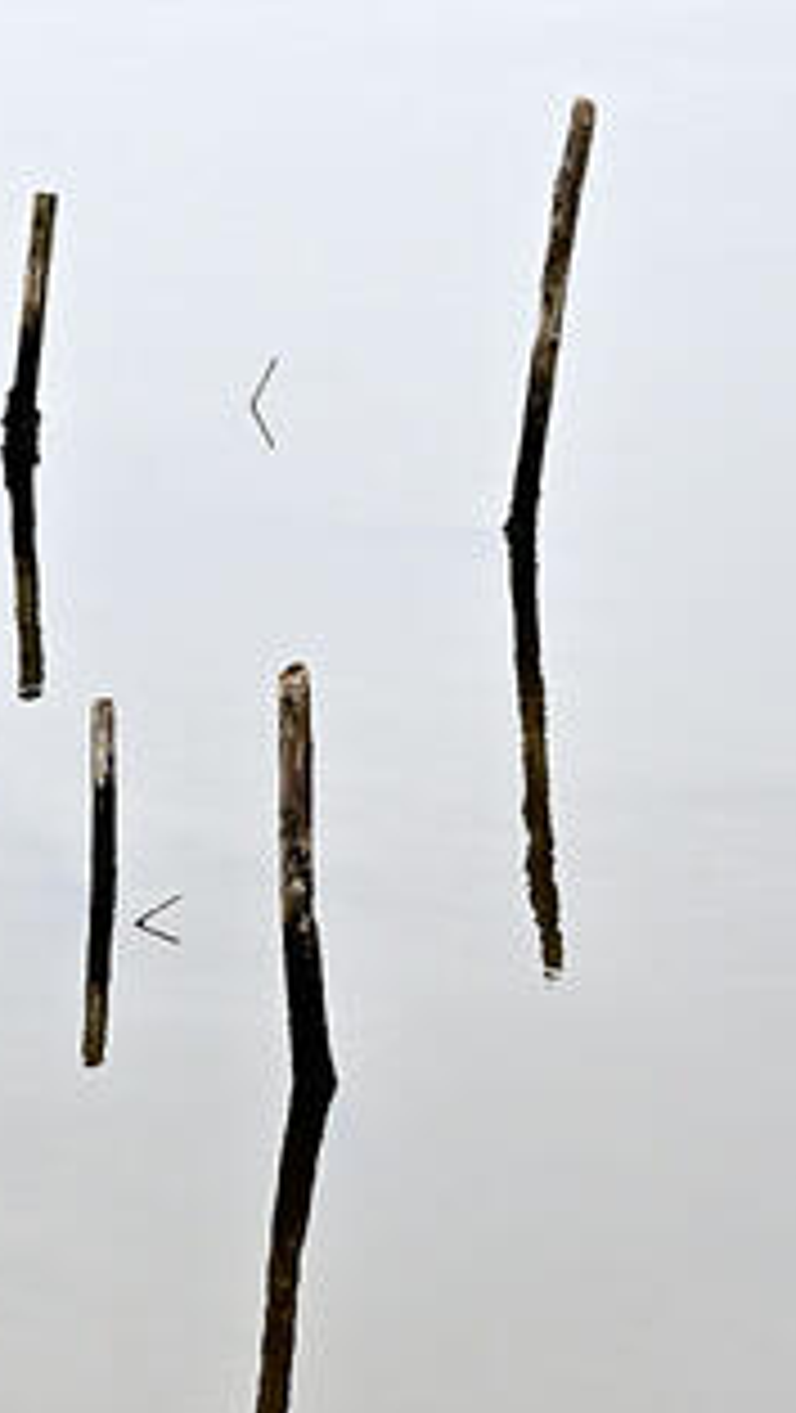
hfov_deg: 4.9
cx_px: 22
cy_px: 562
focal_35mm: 250
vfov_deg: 8.6
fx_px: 9366
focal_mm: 125
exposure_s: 1/200
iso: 500
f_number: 6.3
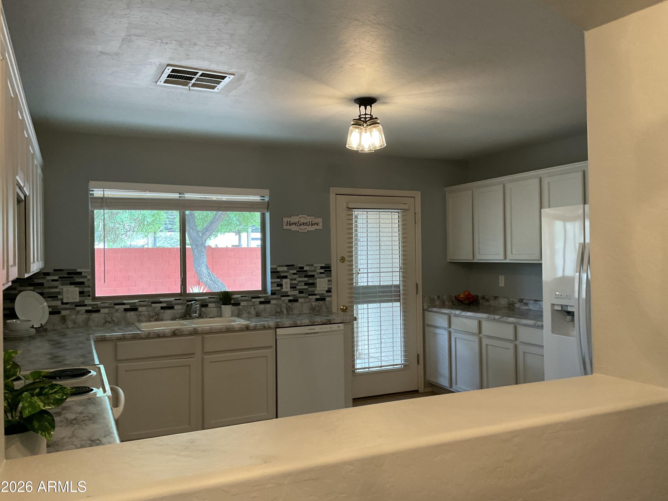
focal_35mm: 30
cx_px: 345
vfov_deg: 46.8
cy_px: 251
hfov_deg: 60.0
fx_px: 579
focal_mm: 3
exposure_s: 1/60
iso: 100
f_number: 1.8
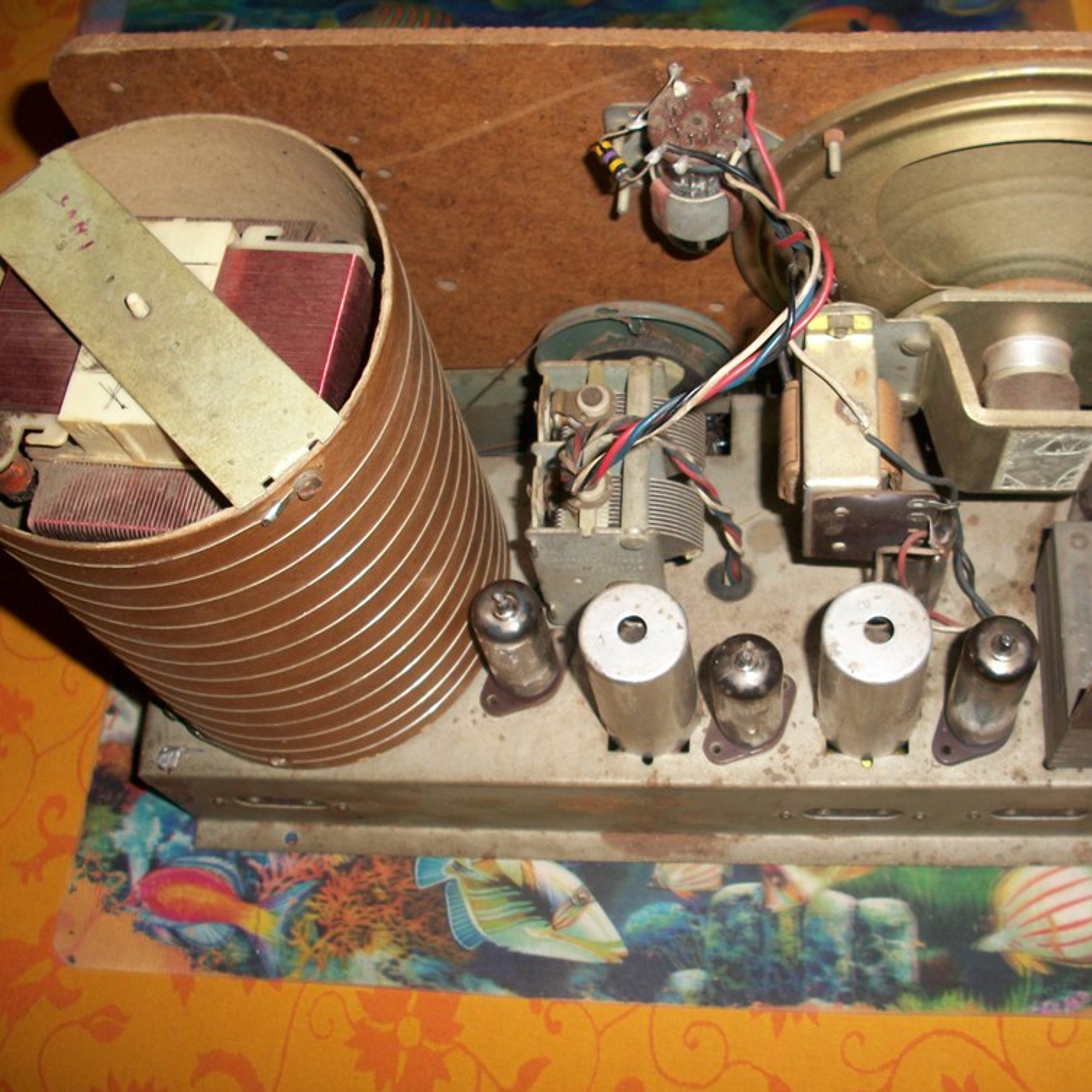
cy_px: 552
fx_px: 1499
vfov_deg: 40.0
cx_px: 684
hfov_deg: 39.8
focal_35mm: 42
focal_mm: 6.3
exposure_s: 1/30
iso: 80
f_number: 3.1
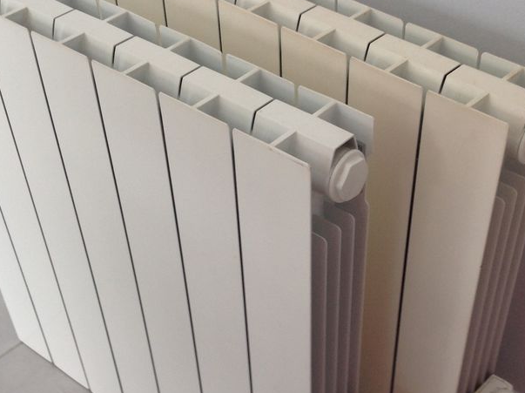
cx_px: 305
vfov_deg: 25.0
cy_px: 284
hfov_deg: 33.2
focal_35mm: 58
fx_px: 879
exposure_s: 1/15
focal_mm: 4.28
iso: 64
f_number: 2.4
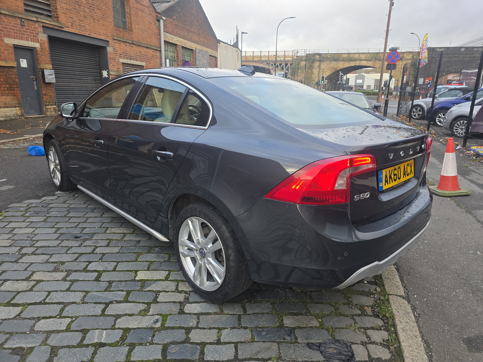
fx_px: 321
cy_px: 181
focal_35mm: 23
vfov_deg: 58.9
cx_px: 242
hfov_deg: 73.9
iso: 32
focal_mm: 6.3
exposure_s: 1/180
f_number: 1.7
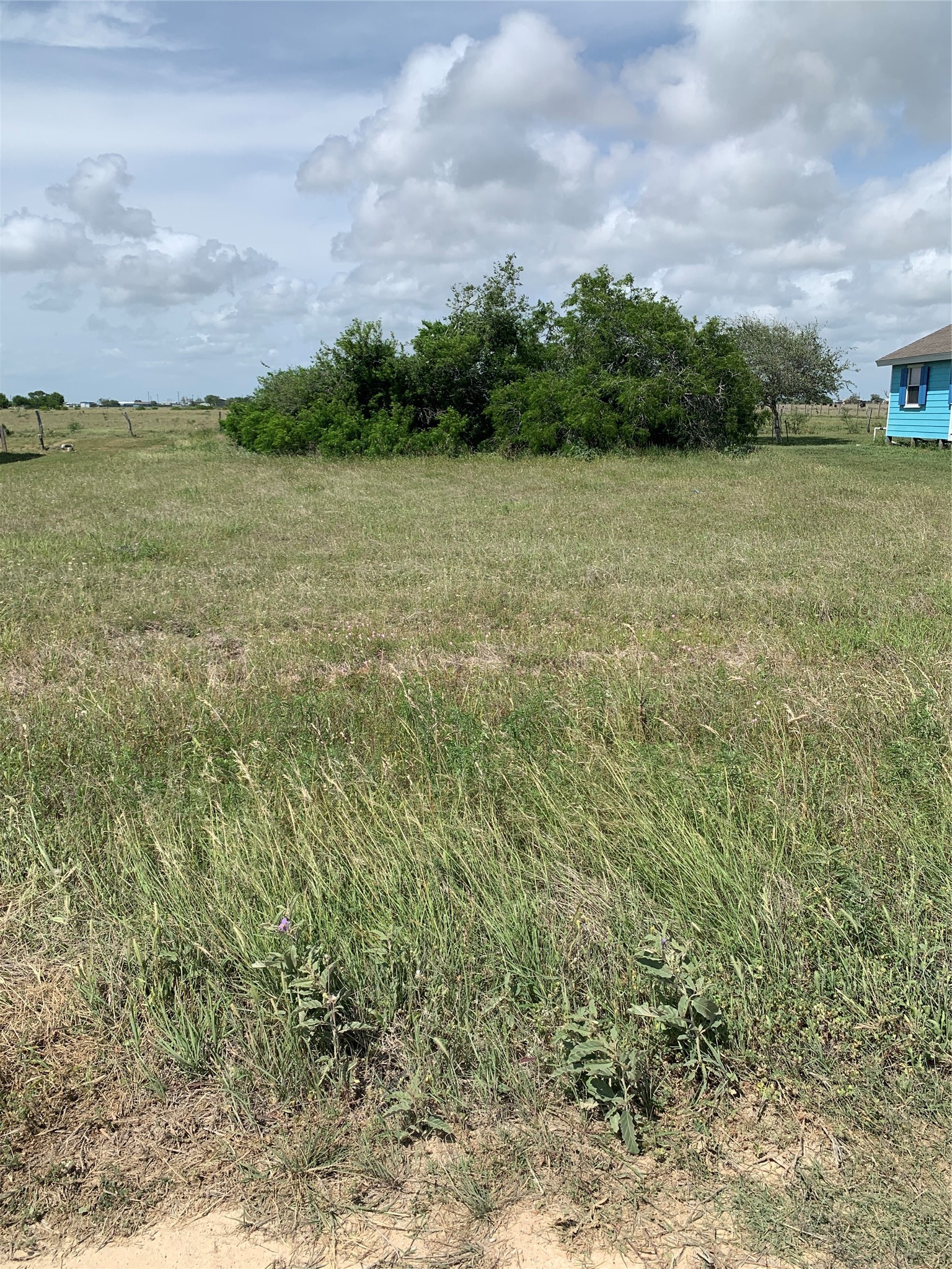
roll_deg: -0.1
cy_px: 634
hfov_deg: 53.1
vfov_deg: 67.3
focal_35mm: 26
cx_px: 476
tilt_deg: -12.2
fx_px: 953
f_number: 1.8
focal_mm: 4.25
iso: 25
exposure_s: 1/3289
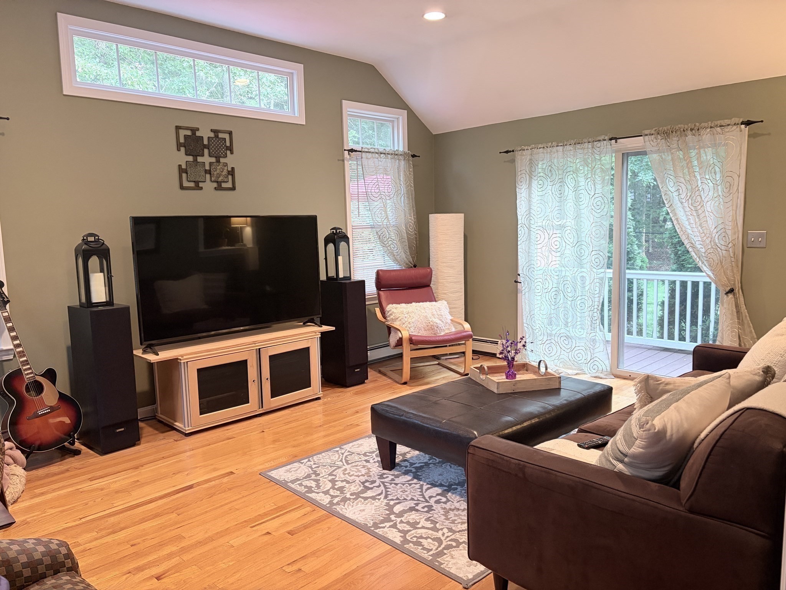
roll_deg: +2.4
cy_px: 295
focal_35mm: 26
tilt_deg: -6.1
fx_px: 590
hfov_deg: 67.3
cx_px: 393
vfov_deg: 53.1
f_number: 1.6
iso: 320
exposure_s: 1/60
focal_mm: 5.96
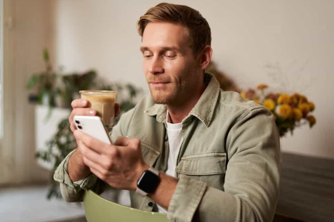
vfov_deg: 26.5
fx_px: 473
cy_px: 112
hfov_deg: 38.9
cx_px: 166
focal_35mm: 51
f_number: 2
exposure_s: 1/200
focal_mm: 50
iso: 250
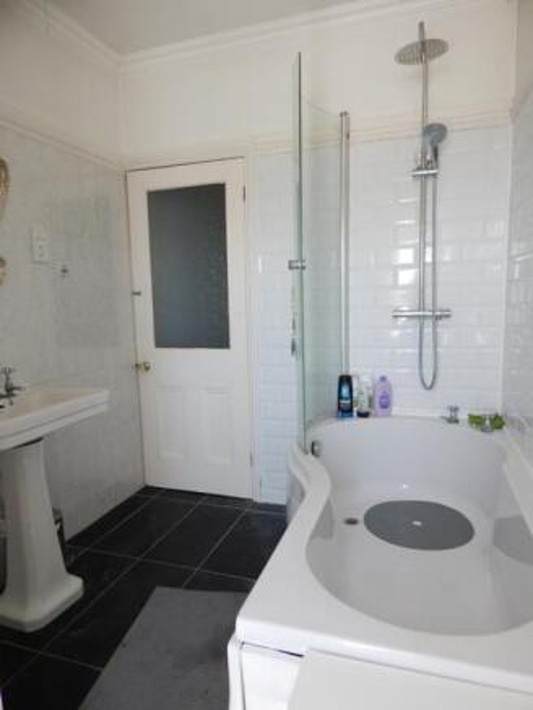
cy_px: 355
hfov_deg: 61.1
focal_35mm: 22
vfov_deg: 76.4
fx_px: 451
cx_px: 266
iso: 180
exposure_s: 1/30
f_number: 3
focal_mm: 4
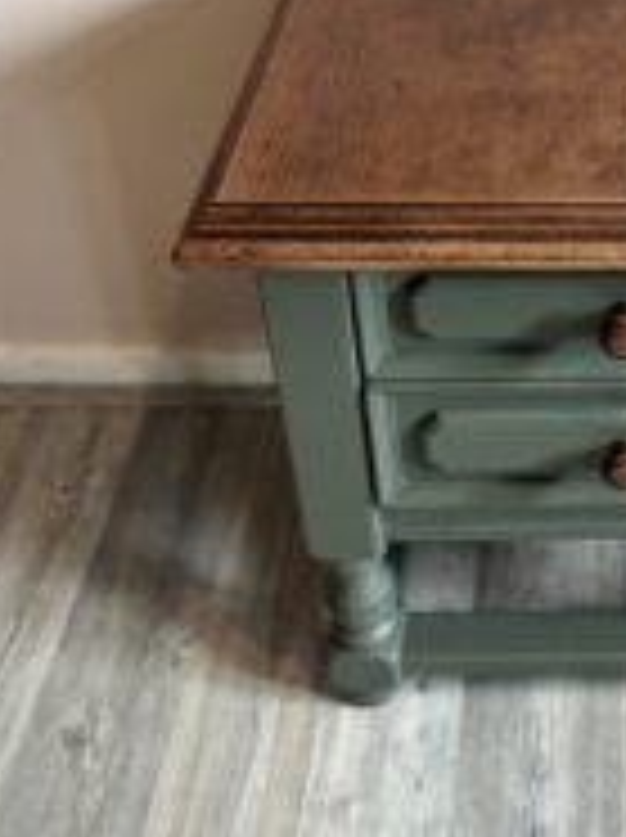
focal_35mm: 56
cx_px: 644
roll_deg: -1.3
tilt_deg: -33.6
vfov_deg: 32.7
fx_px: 1353
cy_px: 86
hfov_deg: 24.7
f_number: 1.6
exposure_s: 1/50
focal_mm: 5.96
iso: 80
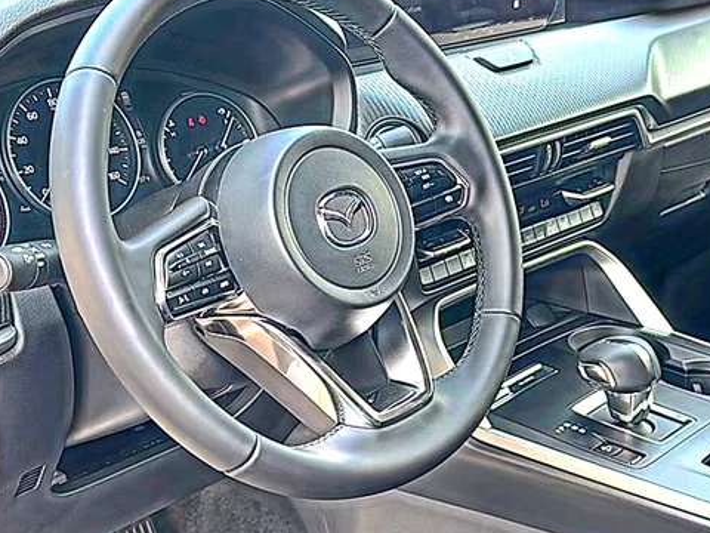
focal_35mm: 54
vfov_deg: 27.0
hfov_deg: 35.4
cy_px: 294
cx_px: 442
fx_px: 1108
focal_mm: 6.86
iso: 80
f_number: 1.78
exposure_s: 1/170
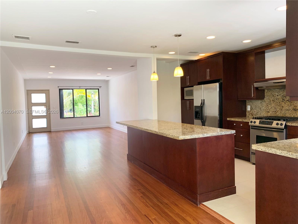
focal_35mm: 26
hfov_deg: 67.3
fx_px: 224
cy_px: 112
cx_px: 149
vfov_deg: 53.1
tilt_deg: -2.6
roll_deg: +1.2
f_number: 1.8
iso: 80
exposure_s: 1/121
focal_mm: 4.25
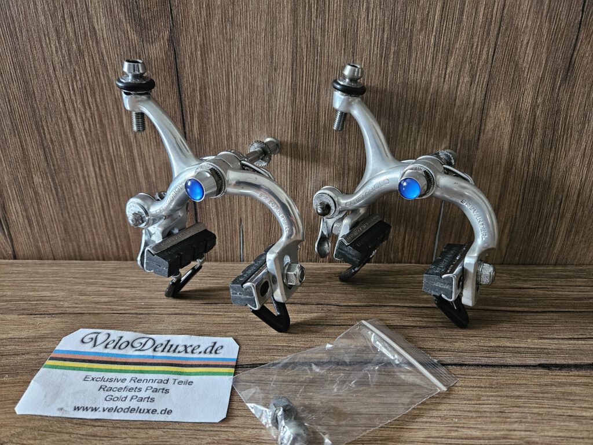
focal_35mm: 23
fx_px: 394
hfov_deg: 73.9
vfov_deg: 58.9
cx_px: 296
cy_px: 222
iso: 640
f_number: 1.8
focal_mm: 5.4
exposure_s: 1/50
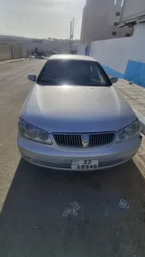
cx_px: 74
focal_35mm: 17
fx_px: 116
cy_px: 113
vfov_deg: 95.5
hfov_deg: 63.8
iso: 40
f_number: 2.2
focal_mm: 1.74
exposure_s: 1/3086
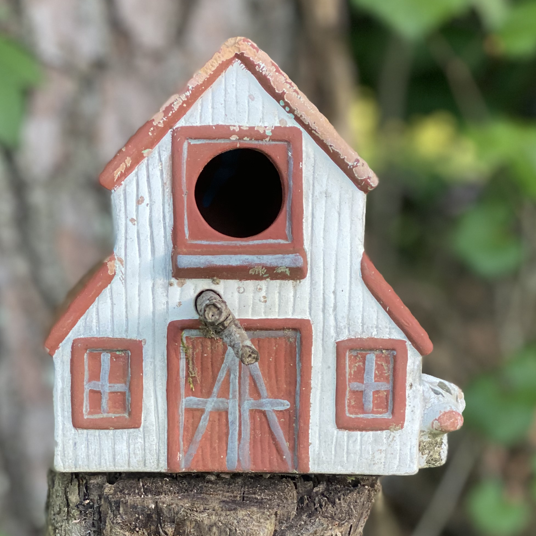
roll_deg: -0.6
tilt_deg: -11.3
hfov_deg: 18.3
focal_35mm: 95
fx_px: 1664
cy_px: 406
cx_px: 235
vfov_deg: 18.2
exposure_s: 1/122
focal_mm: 6
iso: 80
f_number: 2
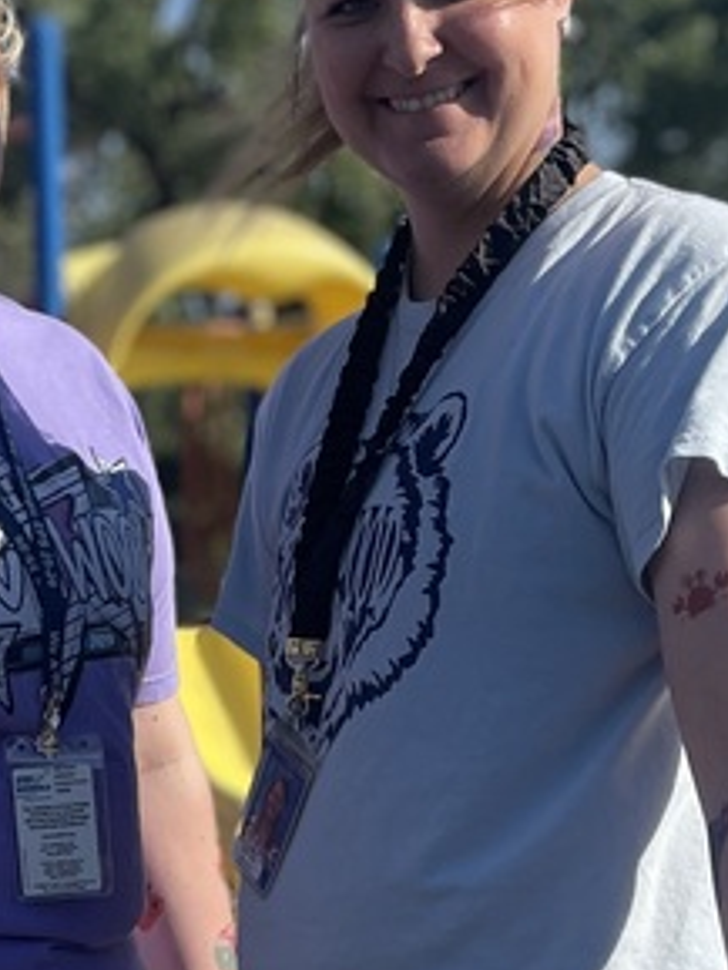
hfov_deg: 16.0
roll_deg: +2.1
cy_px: 1131
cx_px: 178
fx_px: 2578
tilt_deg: -14.2
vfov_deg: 20.1
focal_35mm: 92
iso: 50
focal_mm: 4.2
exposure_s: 1/3610
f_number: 1.6
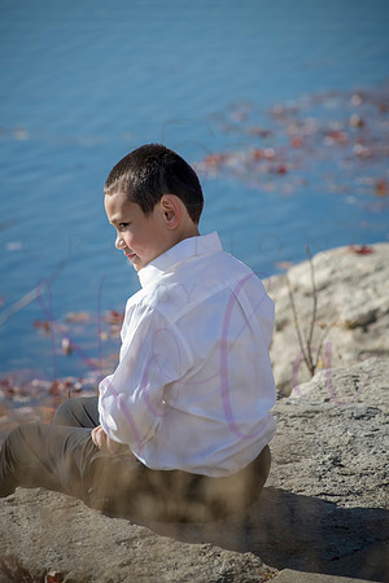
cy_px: 292
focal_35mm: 185
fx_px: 2998
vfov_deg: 11.1
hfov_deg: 7.4
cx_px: 194
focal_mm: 185
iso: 400
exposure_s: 1/800
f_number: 6.3
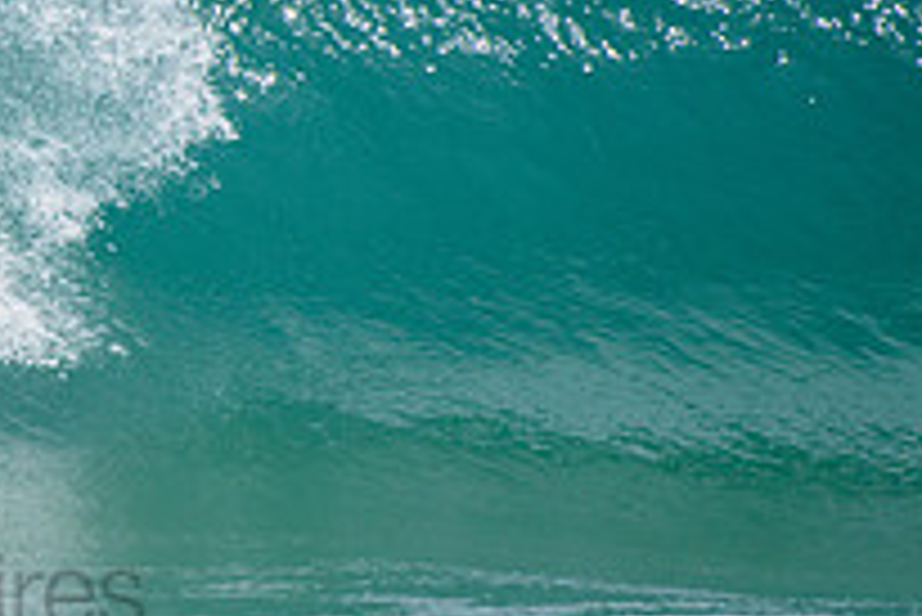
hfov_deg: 1.5
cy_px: -155
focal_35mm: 1416
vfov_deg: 1.0
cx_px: -202
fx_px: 36290
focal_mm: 500
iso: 250
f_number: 5.6
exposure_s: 1/2000
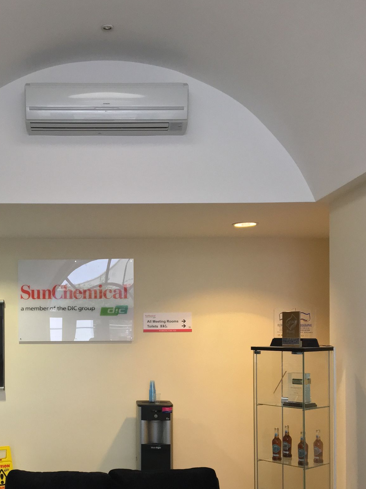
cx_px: 98
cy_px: 328
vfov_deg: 41.5
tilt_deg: +0.3
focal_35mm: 45
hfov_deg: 31.7
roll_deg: +0.8
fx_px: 634
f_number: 2.2
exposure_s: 1/33
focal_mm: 4.15
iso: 160
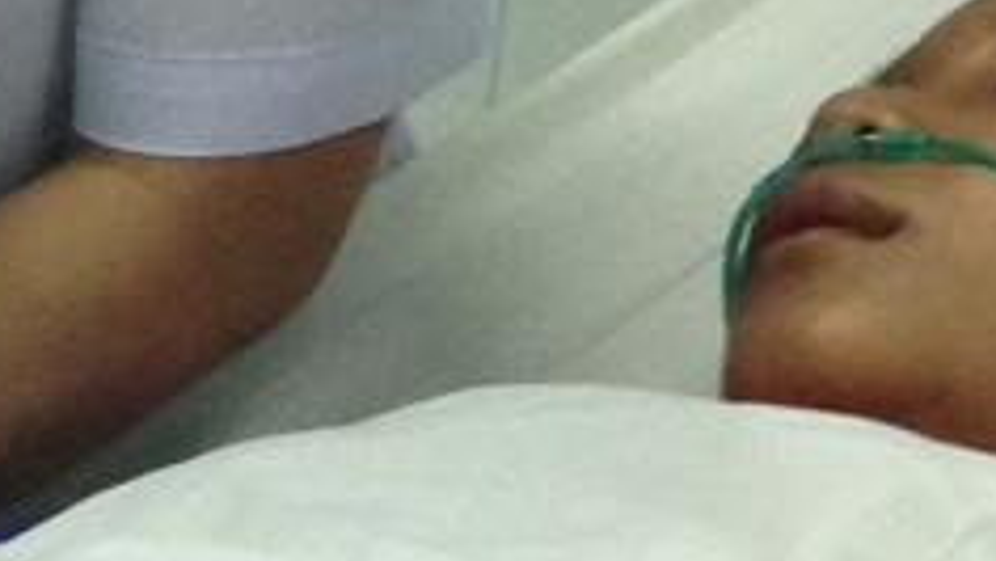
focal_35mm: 249
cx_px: -1275
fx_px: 6579
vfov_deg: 4.9
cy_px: 481
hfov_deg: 8.1
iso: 160
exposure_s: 1/20
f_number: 2.4
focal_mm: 4.12
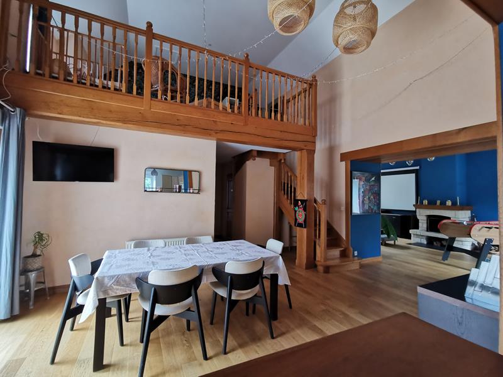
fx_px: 232
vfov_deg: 78.1
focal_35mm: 16
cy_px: 188
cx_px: 252
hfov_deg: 94.5
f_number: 2.2
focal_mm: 2.35
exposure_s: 1/30
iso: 800
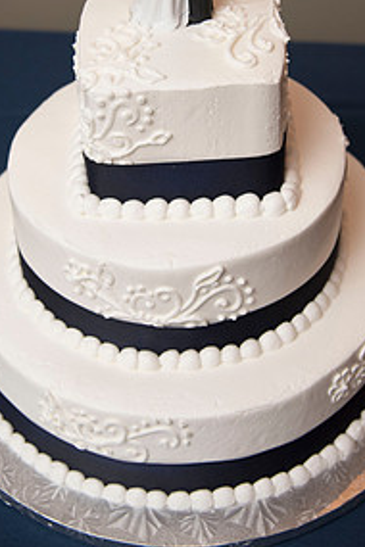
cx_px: 184
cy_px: 167
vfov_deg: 33.0
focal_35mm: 60
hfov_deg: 22.6
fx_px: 912
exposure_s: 1/125
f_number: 4
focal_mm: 38
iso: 2000
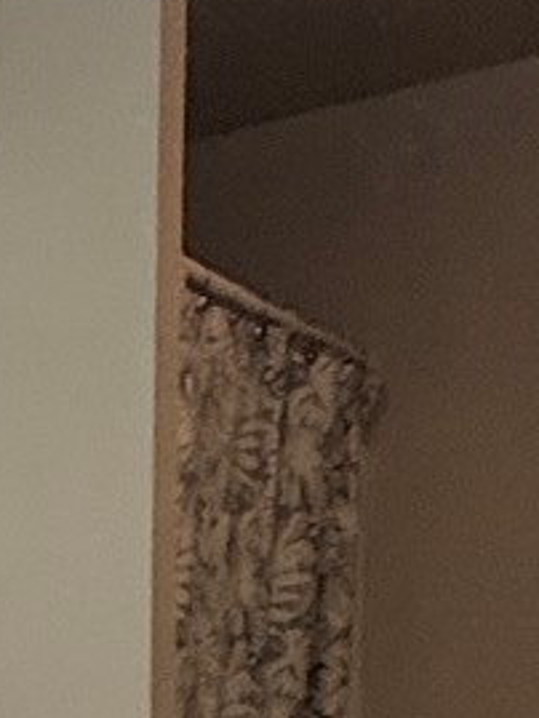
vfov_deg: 16.7
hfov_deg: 11.9
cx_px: -763
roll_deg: +5.9
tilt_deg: -11.2
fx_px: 2074
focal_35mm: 100
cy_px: 1241
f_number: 2.2
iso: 250
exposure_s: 1/120
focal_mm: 2.22
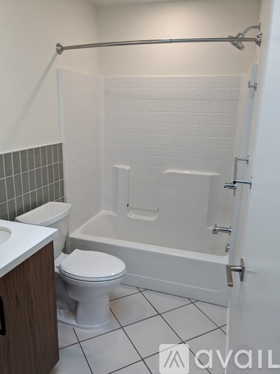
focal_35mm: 27
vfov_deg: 65.3
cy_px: 187
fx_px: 291
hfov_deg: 51.4
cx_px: 140
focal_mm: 4.38
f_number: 1.73
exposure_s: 1/120
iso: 90
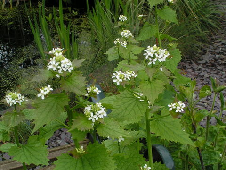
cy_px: 85
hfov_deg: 30.7
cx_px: 113
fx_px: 411
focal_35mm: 63
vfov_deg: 23.3
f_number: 6.3
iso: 80
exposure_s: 1/60
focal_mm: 9.7
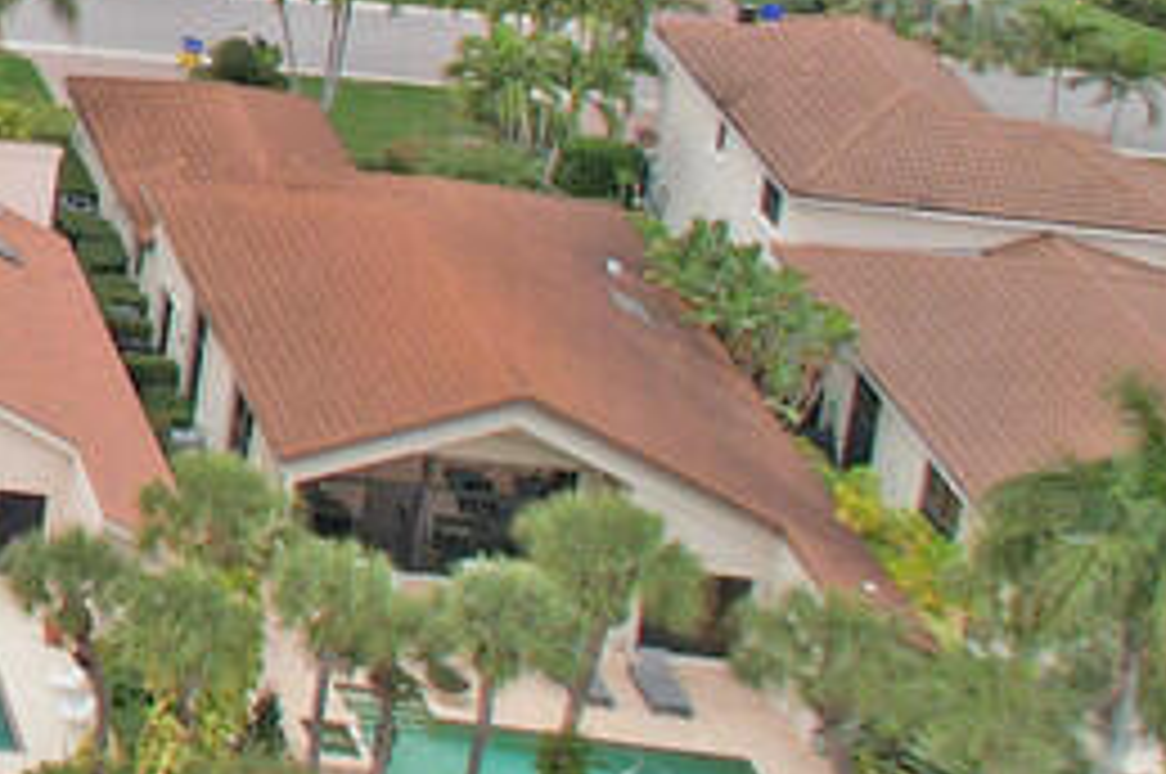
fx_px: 4399
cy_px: -801
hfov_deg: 11.0
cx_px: -2132
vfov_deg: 9.4
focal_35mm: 136
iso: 110
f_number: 2.8
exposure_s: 1/800
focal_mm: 8.38
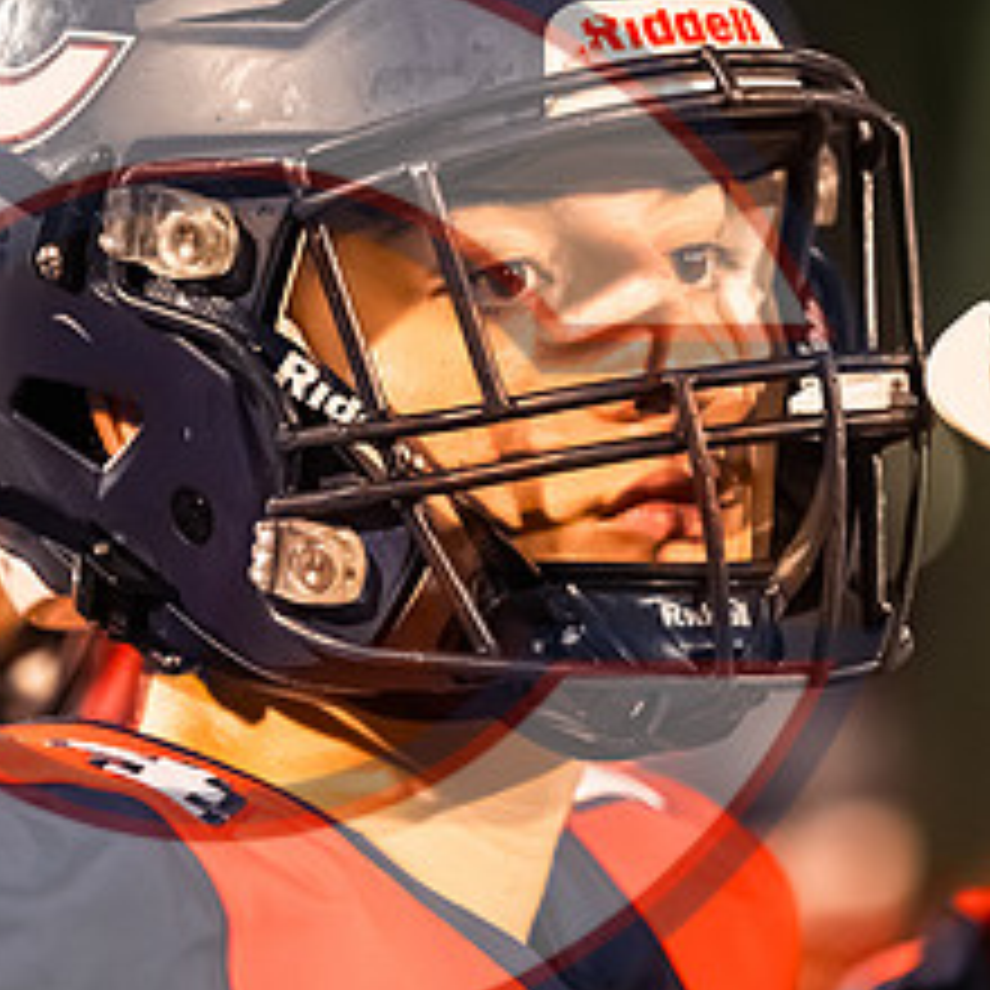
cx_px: 756
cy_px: 455
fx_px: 14528
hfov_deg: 3.9
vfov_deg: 3.9
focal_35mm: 449
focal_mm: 165
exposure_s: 1/1250
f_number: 2.8
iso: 20000
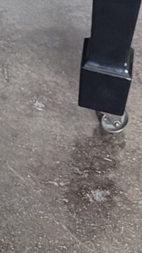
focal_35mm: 167
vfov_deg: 10.9
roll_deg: +0.2
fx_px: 1120
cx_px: -242
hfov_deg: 6.7
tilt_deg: -20.6
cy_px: -356
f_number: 1.78
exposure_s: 1/60
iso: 250
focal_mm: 6.76
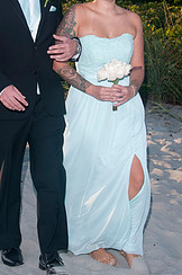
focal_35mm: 105
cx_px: 88
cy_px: 85
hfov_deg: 13.0
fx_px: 798
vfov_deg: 19.4
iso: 100
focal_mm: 38
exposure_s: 1/250
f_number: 8
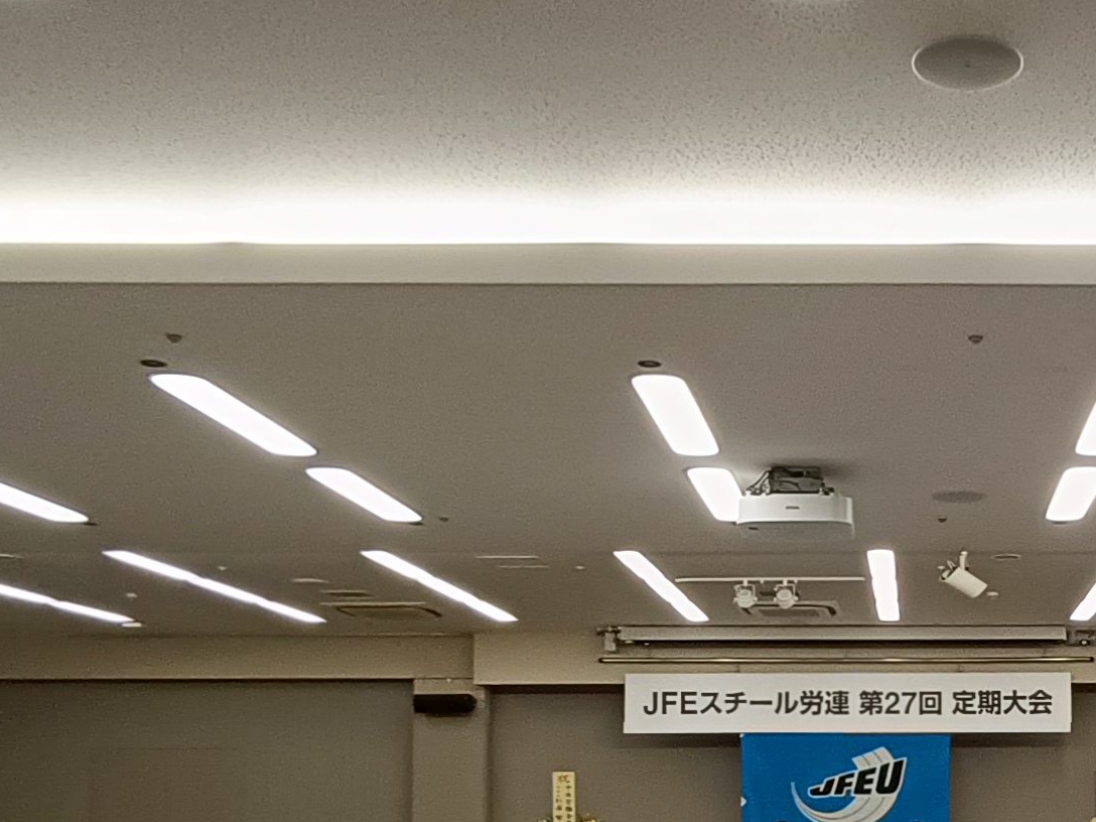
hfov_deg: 37.6
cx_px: 940
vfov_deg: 29.1
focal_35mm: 48
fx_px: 1520
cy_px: 736
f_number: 2.2
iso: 200
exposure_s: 1/50
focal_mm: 1.68
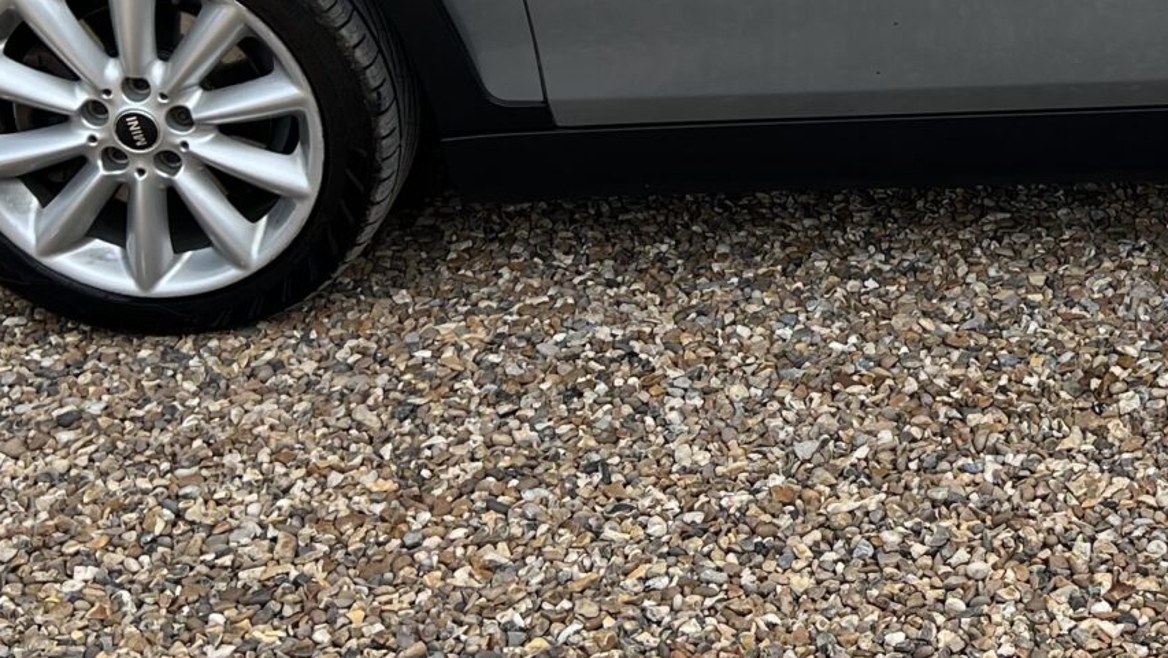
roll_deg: +1.6
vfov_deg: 14.0
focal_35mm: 85
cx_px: 1154
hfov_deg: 24.0
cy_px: 19
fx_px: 2633
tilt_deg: -21.1
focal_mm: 5.7
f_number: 1.5
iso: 50
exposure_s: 1/1488
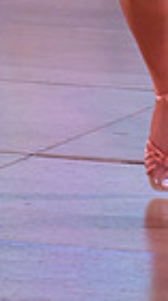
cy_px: -231
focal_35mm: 561
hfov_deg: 2.2
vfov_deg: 3.8
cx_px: 39
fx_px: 4456
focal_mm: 130
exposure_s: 1/400
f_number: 5
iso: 3200
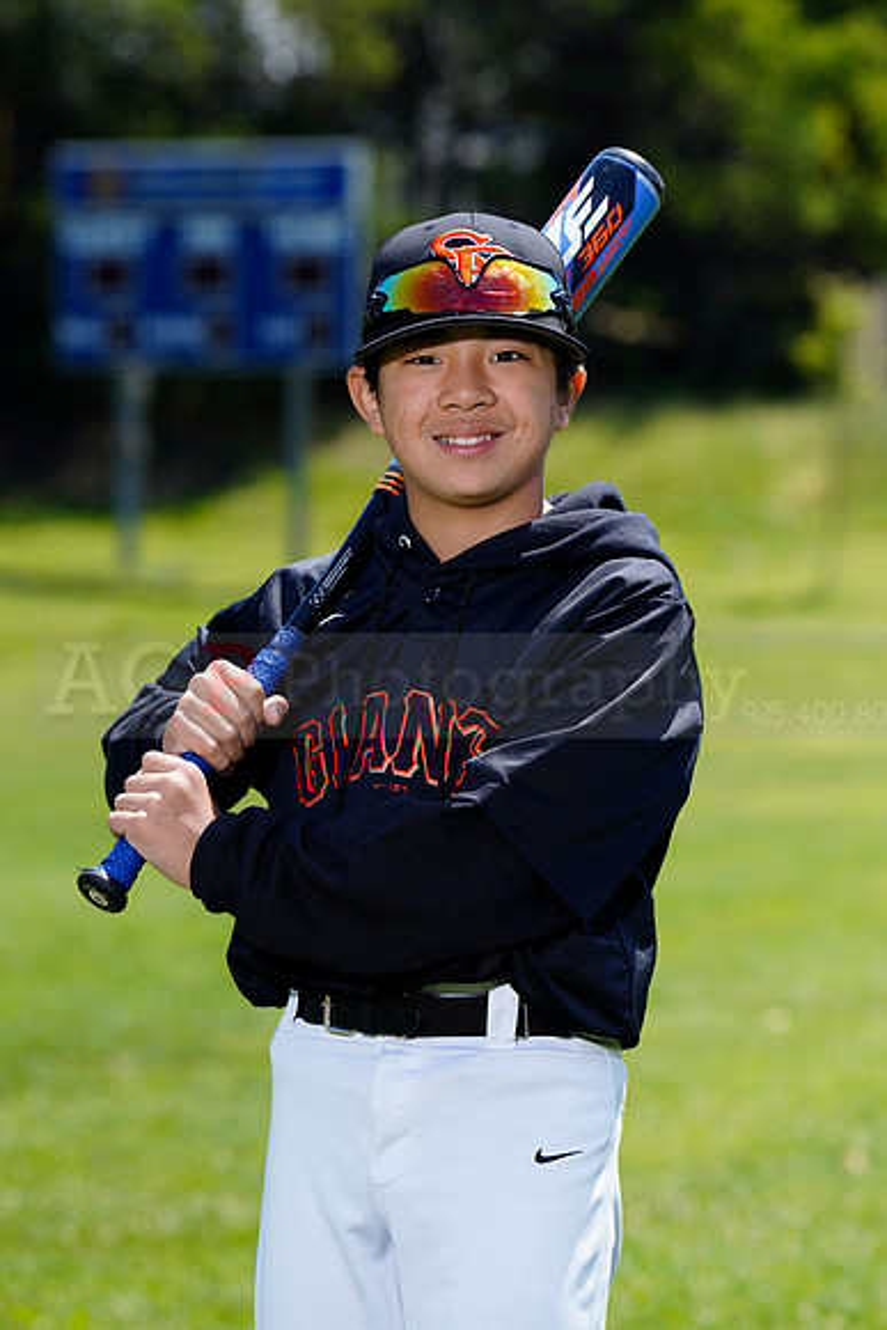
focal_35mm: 171
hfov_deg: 8.0
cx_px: 444
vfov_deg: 12.0
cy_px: 665
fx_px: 6316
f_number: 6.3
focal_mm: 171
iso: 100
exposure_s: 1/250
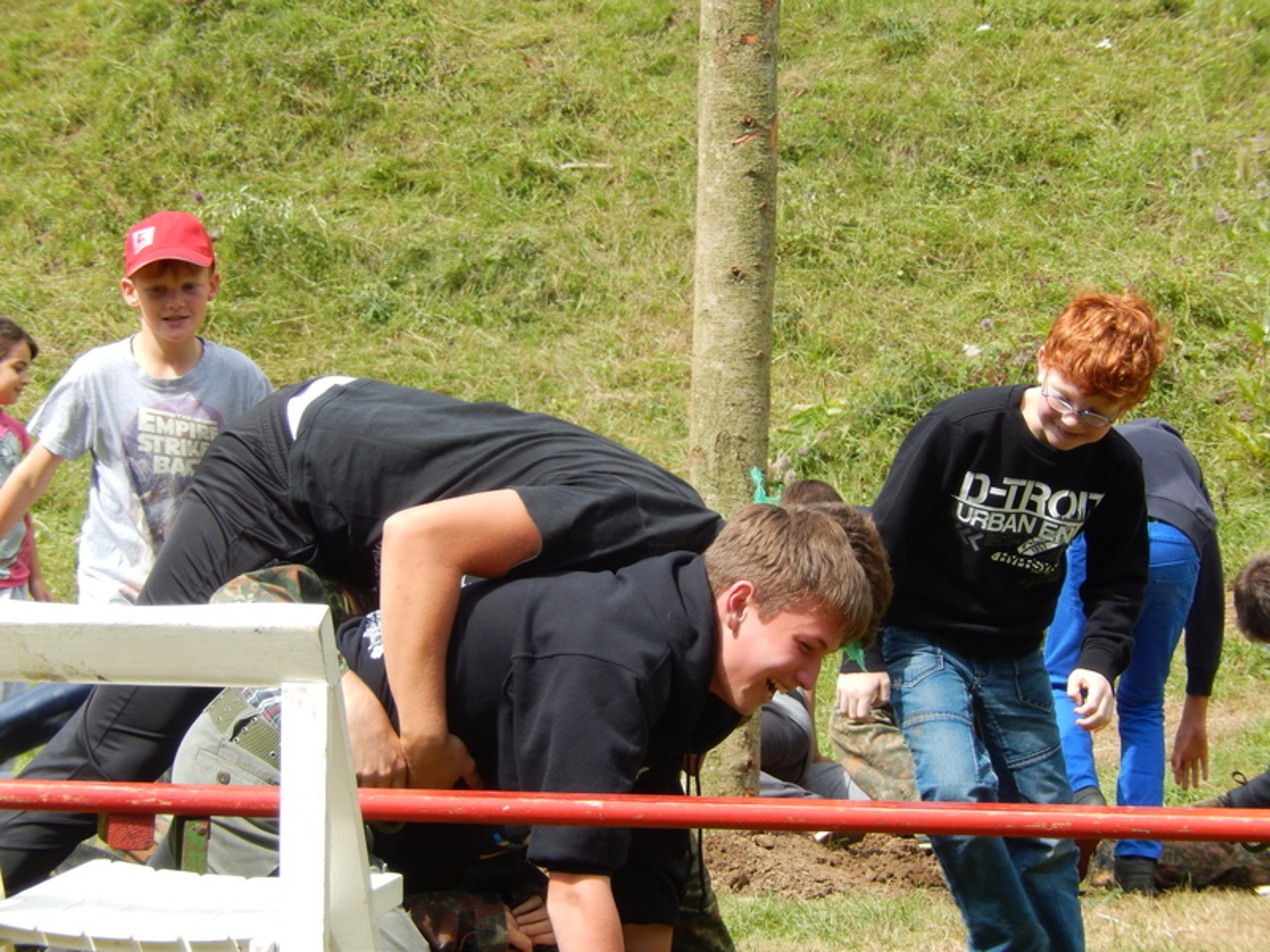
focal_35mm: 169
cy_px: 476
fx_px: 6200
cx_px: 635
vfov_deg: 8.8
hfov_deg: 11.7
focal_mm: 30.3
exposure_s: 1/250
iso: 125
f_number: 5.7
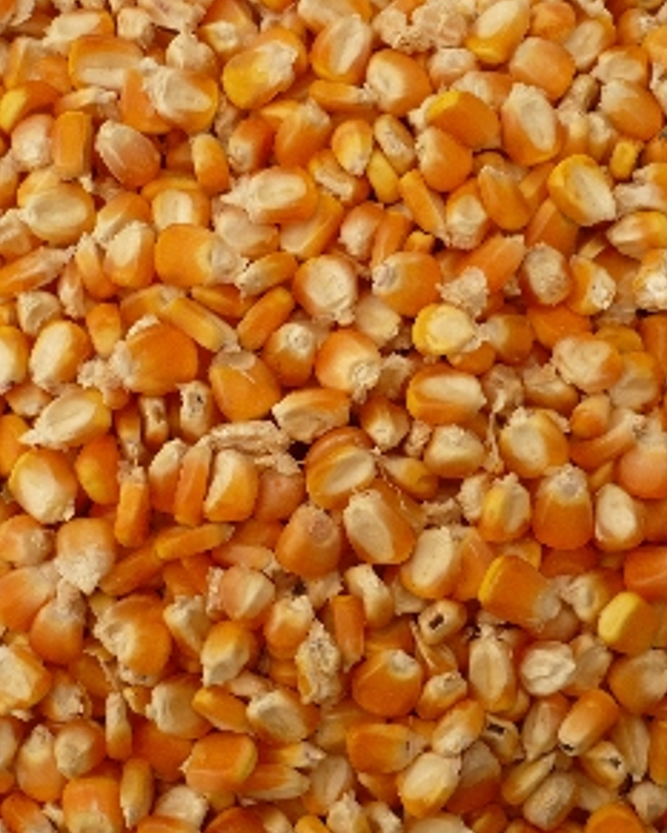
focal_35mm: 47
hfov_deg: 32.1
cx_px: 361
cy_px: 424
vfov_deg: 39.5
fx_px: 1159
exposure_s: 1/250
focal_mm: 5.8
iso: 100
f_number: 2.8
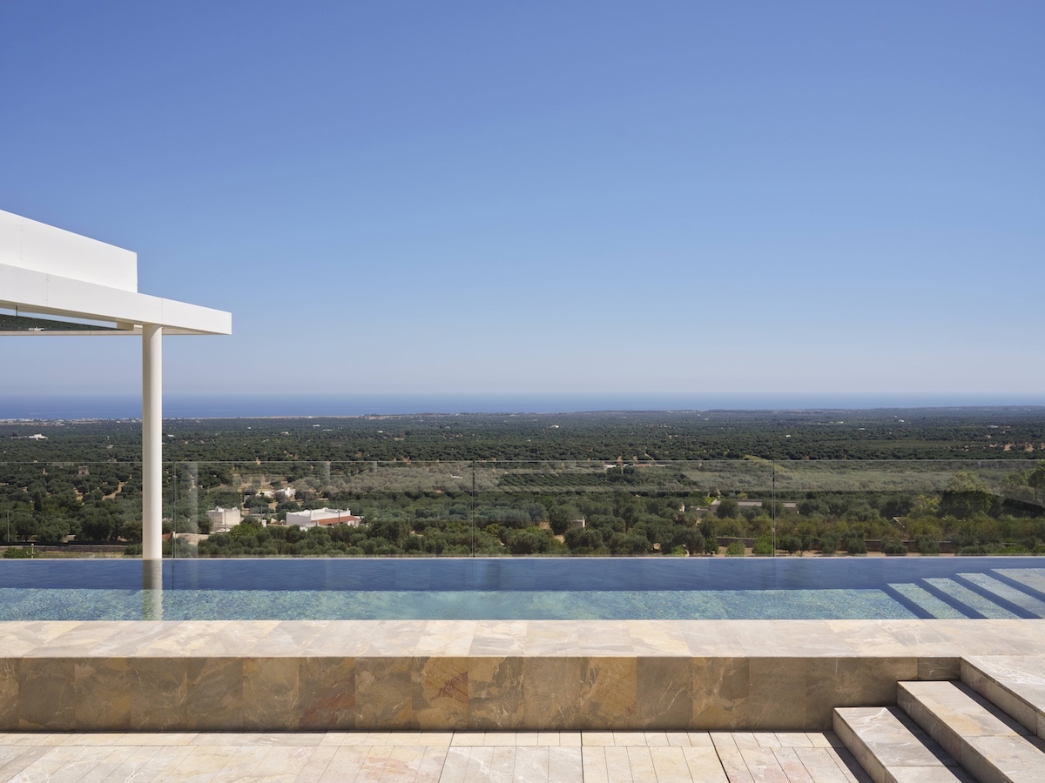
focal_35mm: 31
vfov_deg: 45.4
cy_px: 392
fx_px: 936
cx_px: 522
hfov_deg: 58.4
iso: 400
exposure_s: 1/500
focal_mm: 38.9
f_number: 16
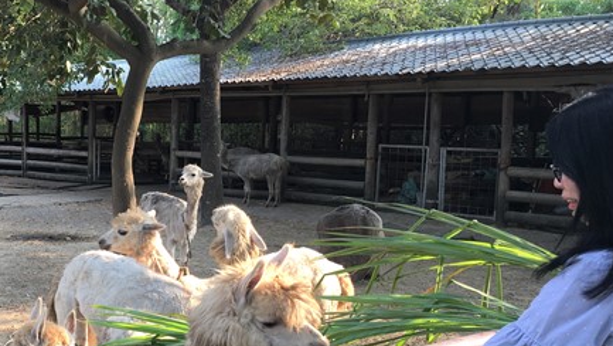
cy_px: 244
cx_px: 142
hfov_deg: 40.0
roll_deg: -0.6
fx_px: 813
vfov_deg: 23.8
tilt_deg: -7.0
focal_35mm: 50
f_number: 2.2
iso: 25
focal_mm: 4.15
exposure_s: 1/120
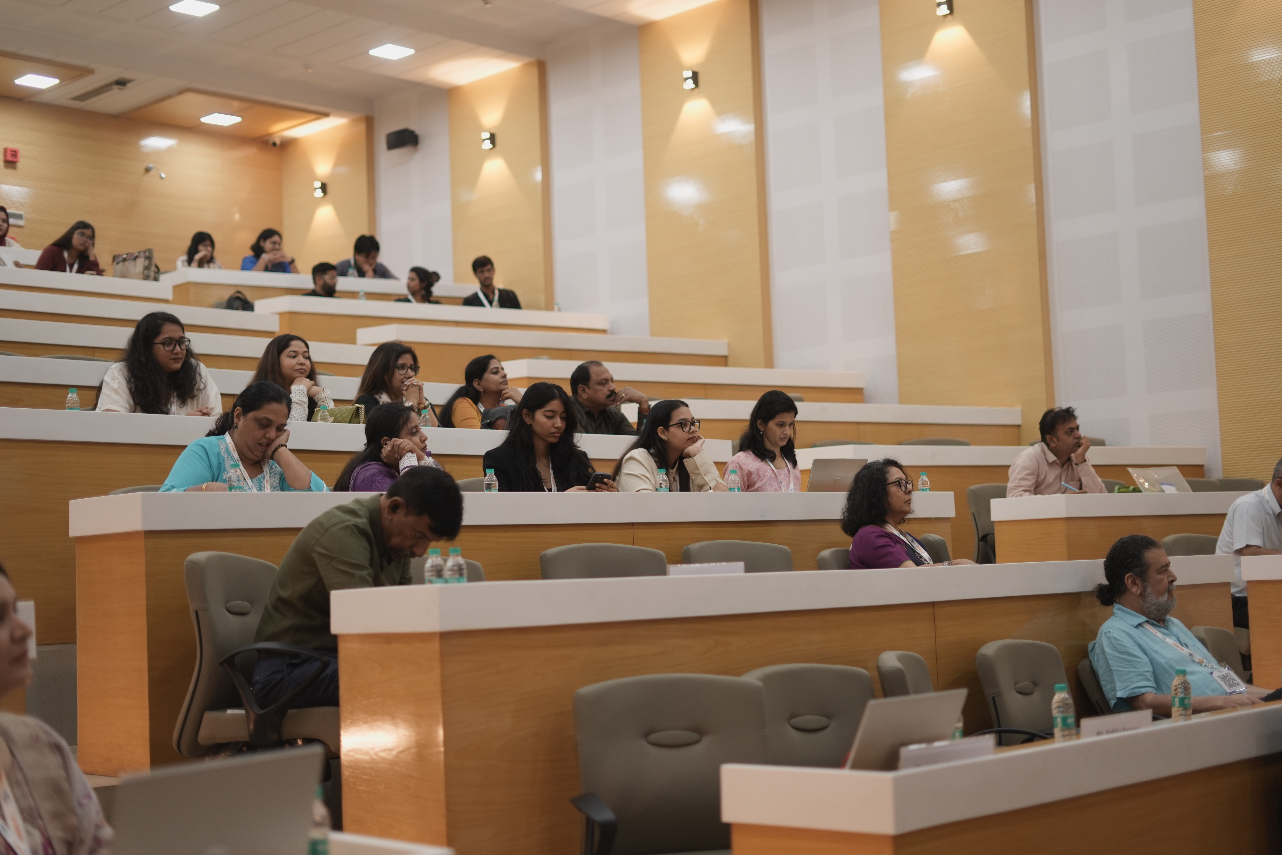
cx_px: 641
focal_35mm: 50
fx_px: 1780
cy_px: 428
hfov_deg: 39.6
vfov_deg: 27.0
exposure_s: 1/160
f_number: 2
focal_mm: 50
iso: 640
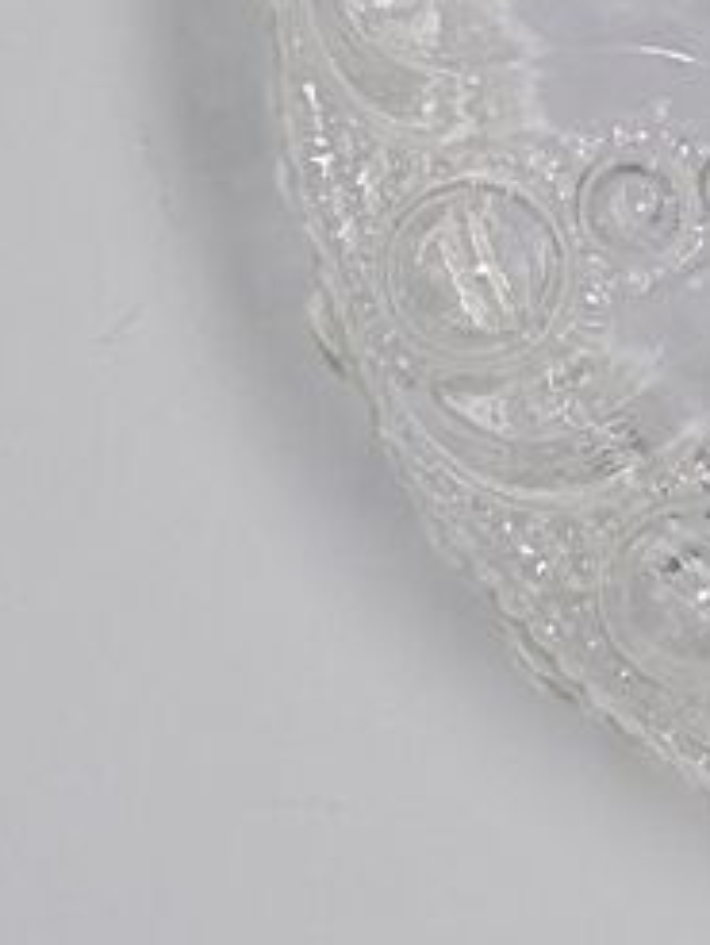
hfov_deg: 8.1
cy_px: -27
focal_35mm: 179
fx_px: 4887
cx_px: 1230
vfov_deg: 10.9
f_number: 4.8
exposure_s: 1/40
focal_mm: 8.9
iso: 100
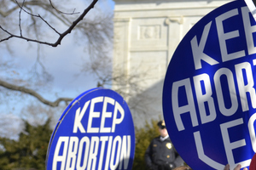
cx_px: 296
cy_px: 106
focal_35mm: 174
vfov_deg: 7.9
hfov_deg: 11.6
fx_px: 1237
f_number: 8
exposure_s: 1/250
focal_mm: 48
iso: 100
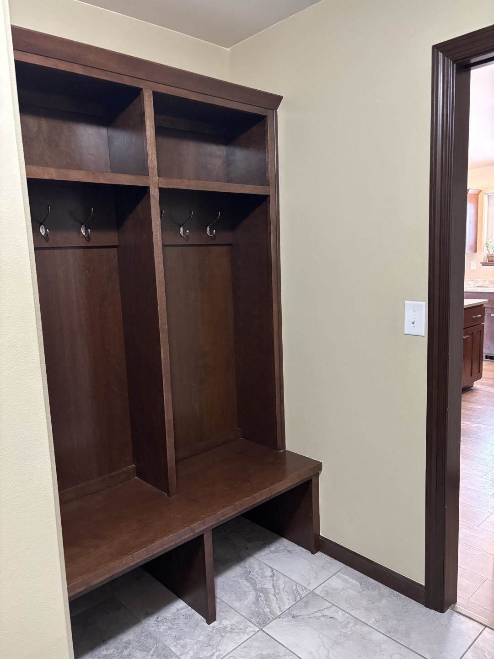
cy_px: 330
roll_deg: +1.9
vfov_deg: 67.3
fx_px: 495
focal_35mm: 26
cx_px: 247
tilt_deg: -8.3
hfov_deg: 53.1
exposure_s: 1/40
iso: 640
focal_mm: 5.96
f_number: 1.6
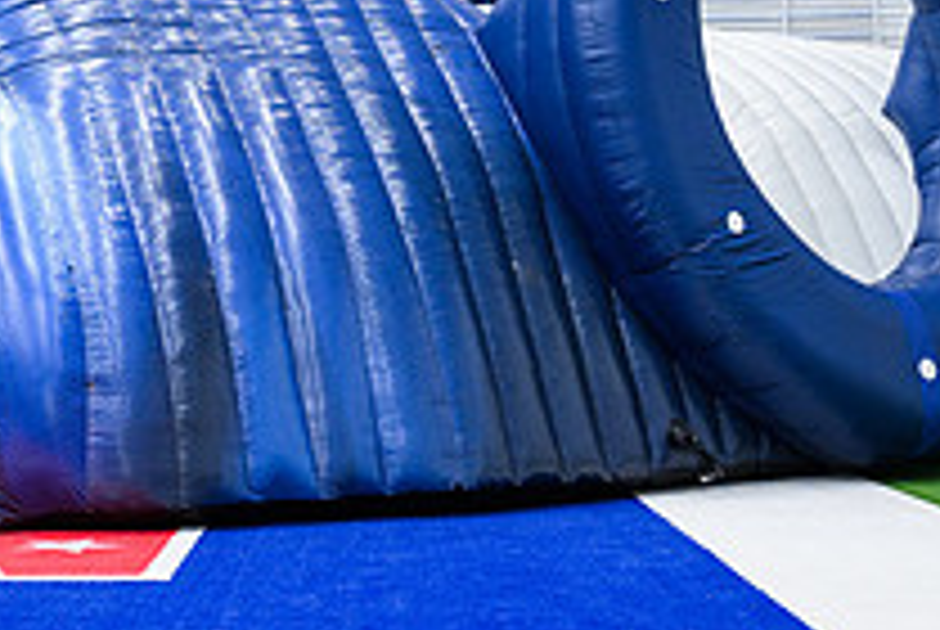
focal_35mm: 81
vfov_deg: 16.4
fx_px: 2118
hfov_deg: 24.8
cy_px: -79
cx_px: 283
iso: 1250
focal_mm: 29
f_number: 2.8
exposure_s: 1/200
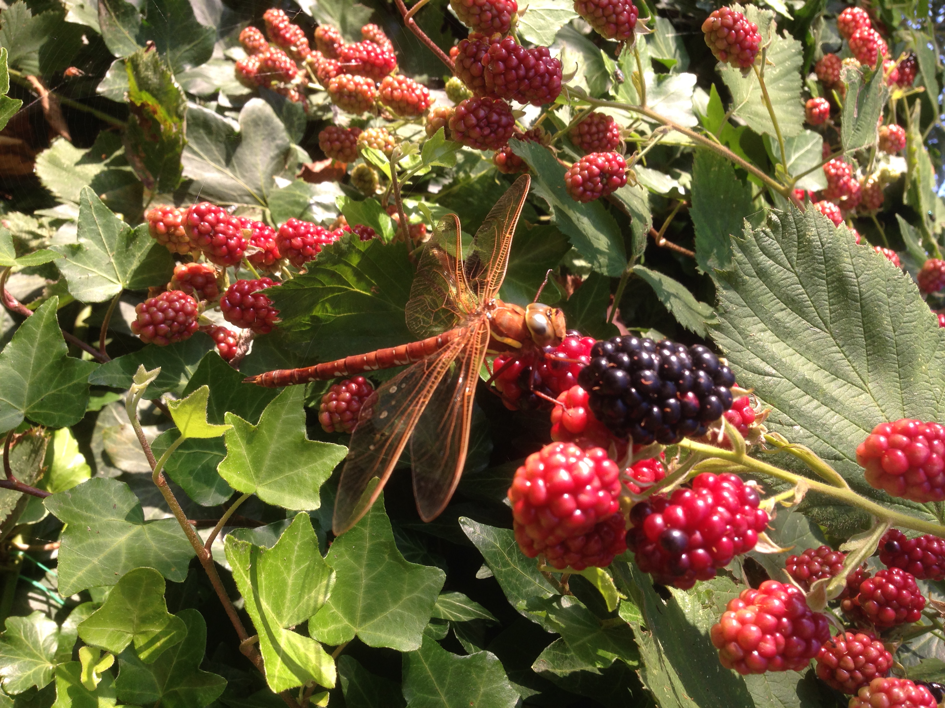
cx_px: 472
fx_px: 901
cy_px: 354
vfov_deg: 42.9
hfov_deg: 55.4
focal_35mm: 33
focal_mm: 4.12
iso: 50
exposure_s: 1/238
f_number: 2.4
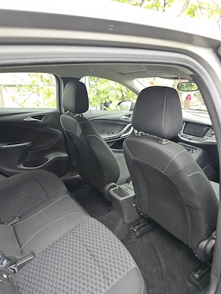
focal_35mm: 23
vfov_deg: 73.9
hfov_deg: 58.9
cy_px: 147
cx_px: 110
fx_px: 196
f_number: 1.7
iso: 320
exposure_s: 1/142
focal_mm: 6.3
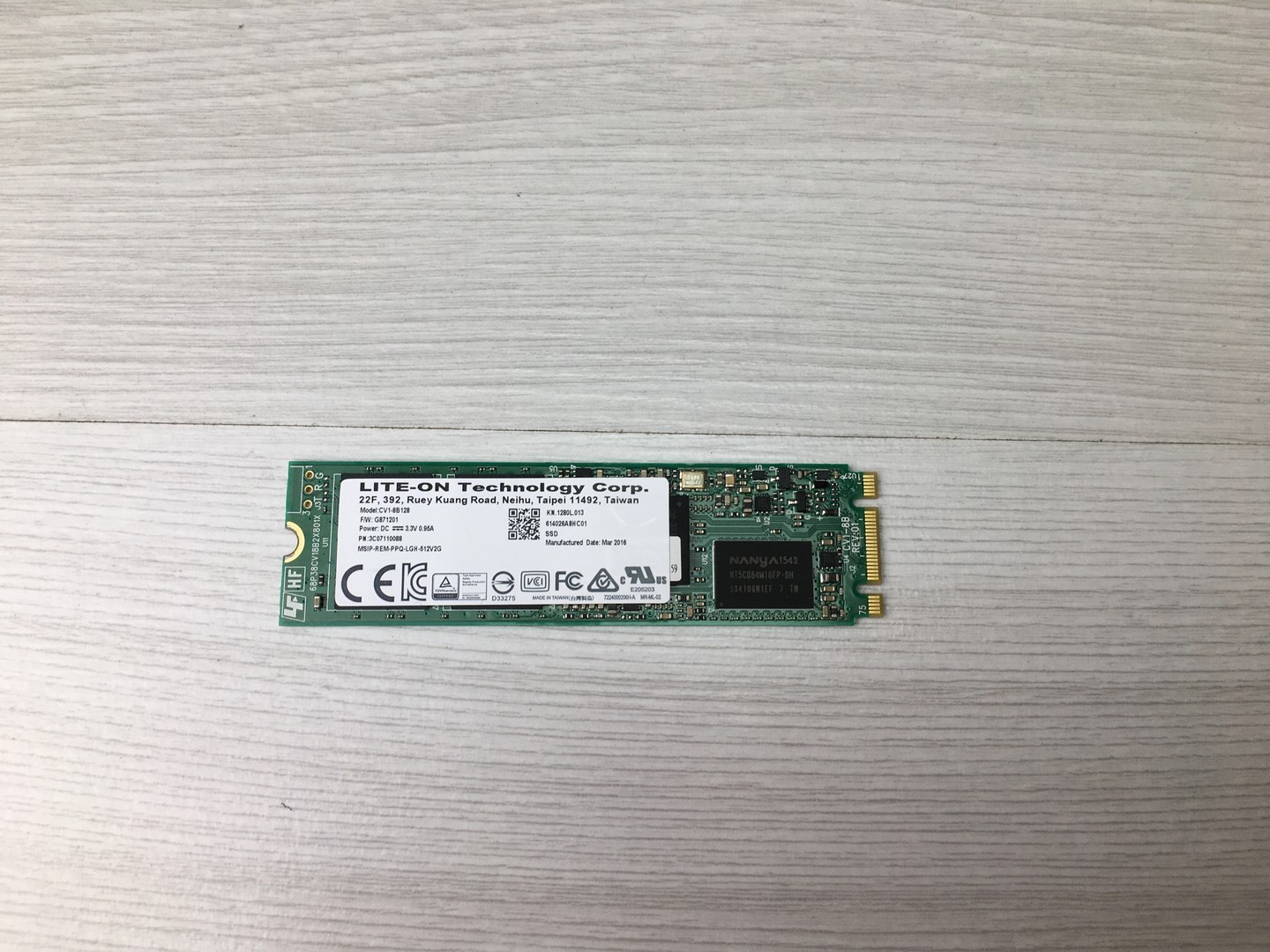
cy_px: 476
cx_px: 635
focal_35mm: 29
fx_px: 1064
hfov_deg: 61.7
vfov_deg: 48.2
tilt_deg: -78.6
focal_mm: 4.15
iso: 25
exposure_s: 1/106
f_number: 2.2
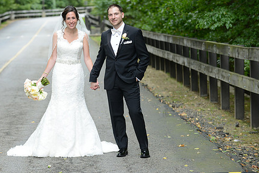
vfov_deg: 9.6
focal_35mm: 143
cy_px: 72
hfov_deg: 14.3
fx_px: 1029
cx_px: 88
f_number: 4.5
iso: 500
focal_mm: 105
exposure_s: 1/250
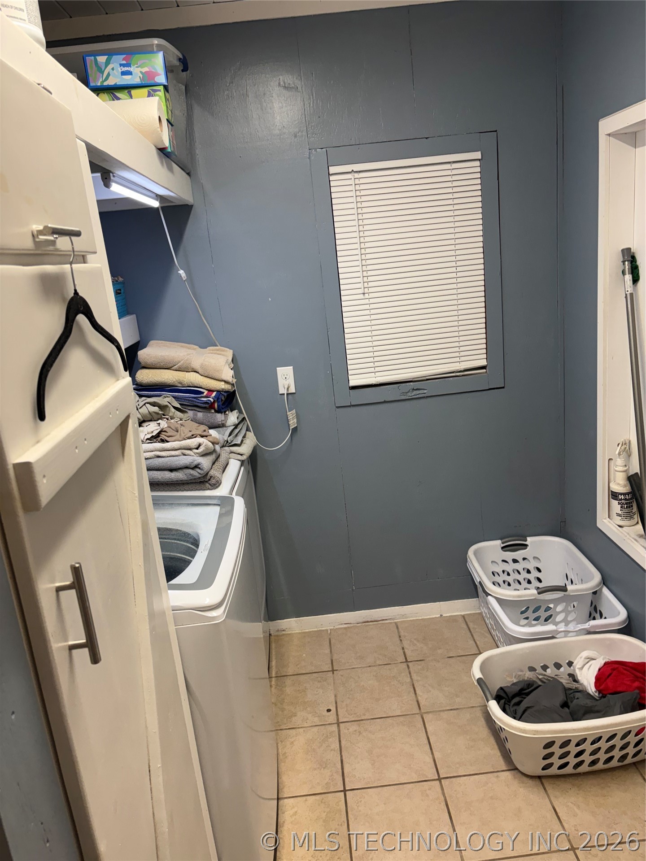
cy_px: 430
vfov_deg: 67.3
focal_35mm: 26
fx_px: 647
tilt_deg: -13.4
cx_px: 323
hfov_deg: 53.1
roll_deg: +6.0
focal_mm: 5.96
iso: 125
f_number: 1.6
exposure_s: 1/120
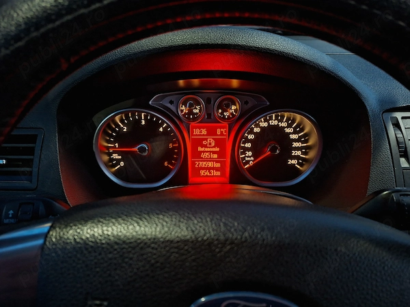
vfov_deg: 58.9
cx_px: 205
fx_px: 272
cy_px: 154
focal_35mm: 23
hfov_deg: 73.9
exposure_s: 1/8
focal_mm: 5.54
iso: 1600
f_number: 1.8
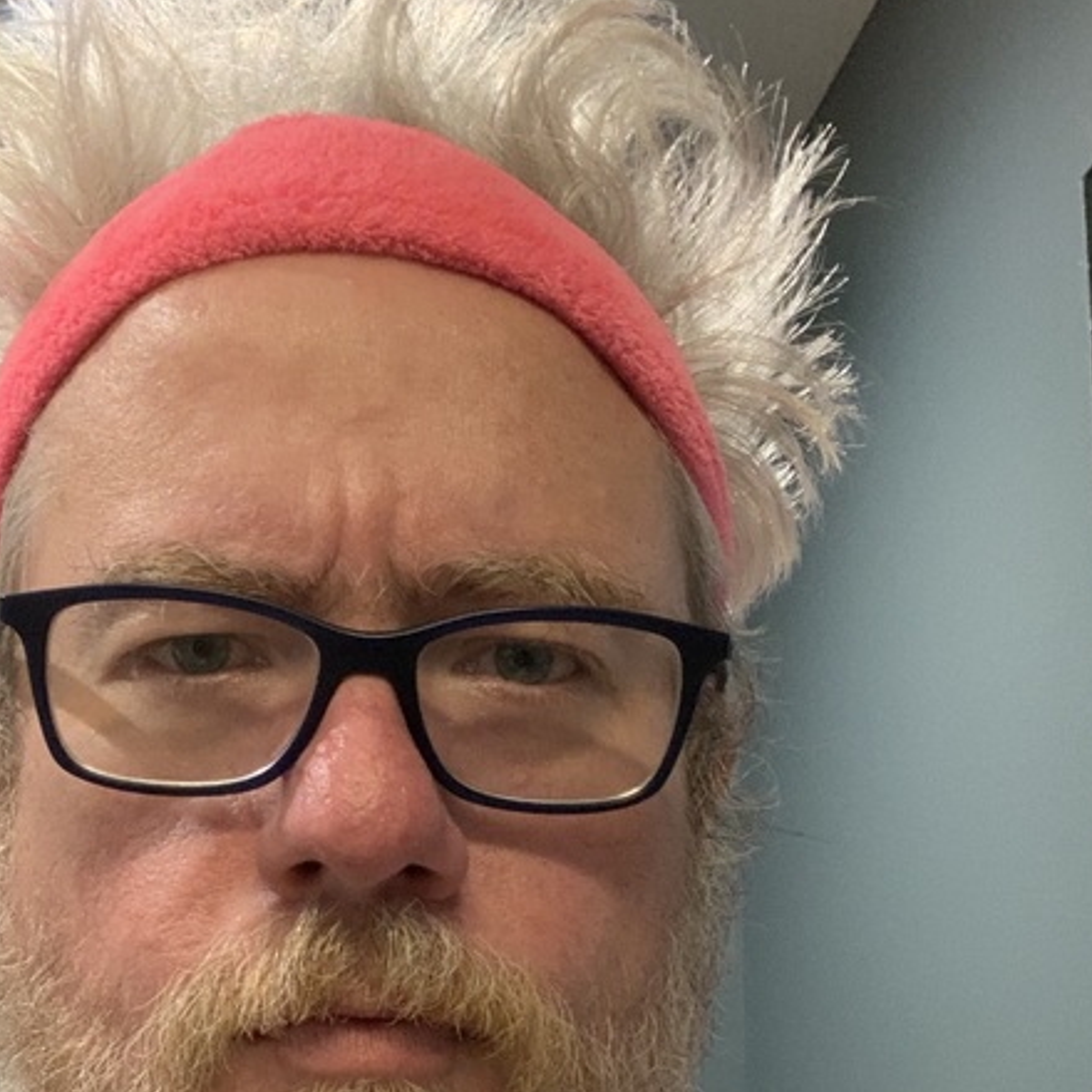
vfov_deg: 28.2
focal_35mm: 60
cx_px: 362
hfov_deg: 28.4
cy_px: 808
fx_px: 2141
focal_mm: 2.87
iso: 320
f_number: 2.2
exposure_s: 1/30
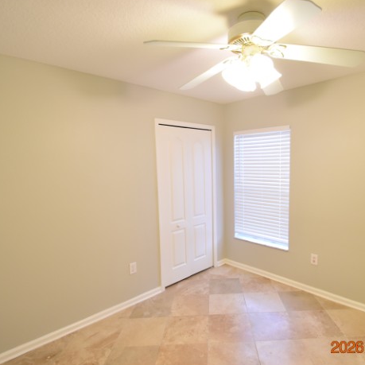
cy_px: 185
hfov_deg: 73.7
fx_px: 239
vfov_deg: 74.8
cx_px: 226
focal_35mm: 20
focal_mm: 10
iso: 900
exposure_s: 1/60
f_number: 3.5
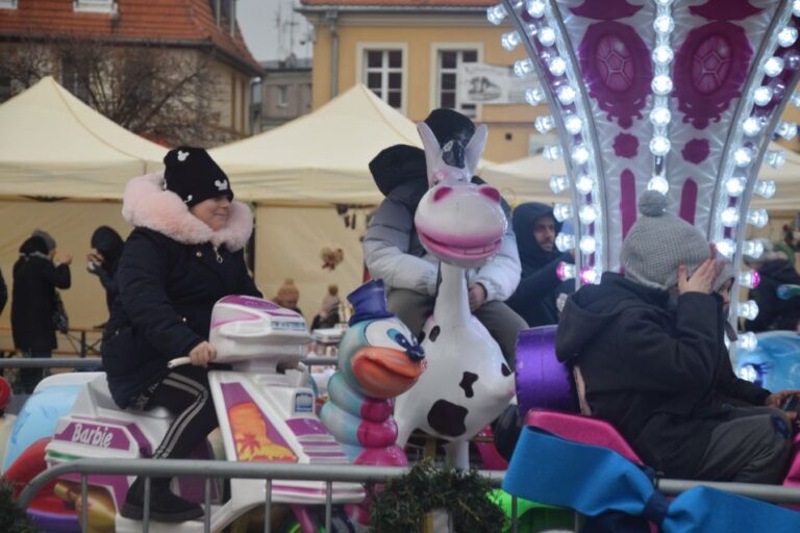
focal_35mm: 112
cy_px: 266
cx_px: 400
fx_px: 2500
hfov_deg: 18.2
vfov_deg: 12.2
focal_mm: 75
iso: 400
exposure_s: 1/160
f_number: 6.3
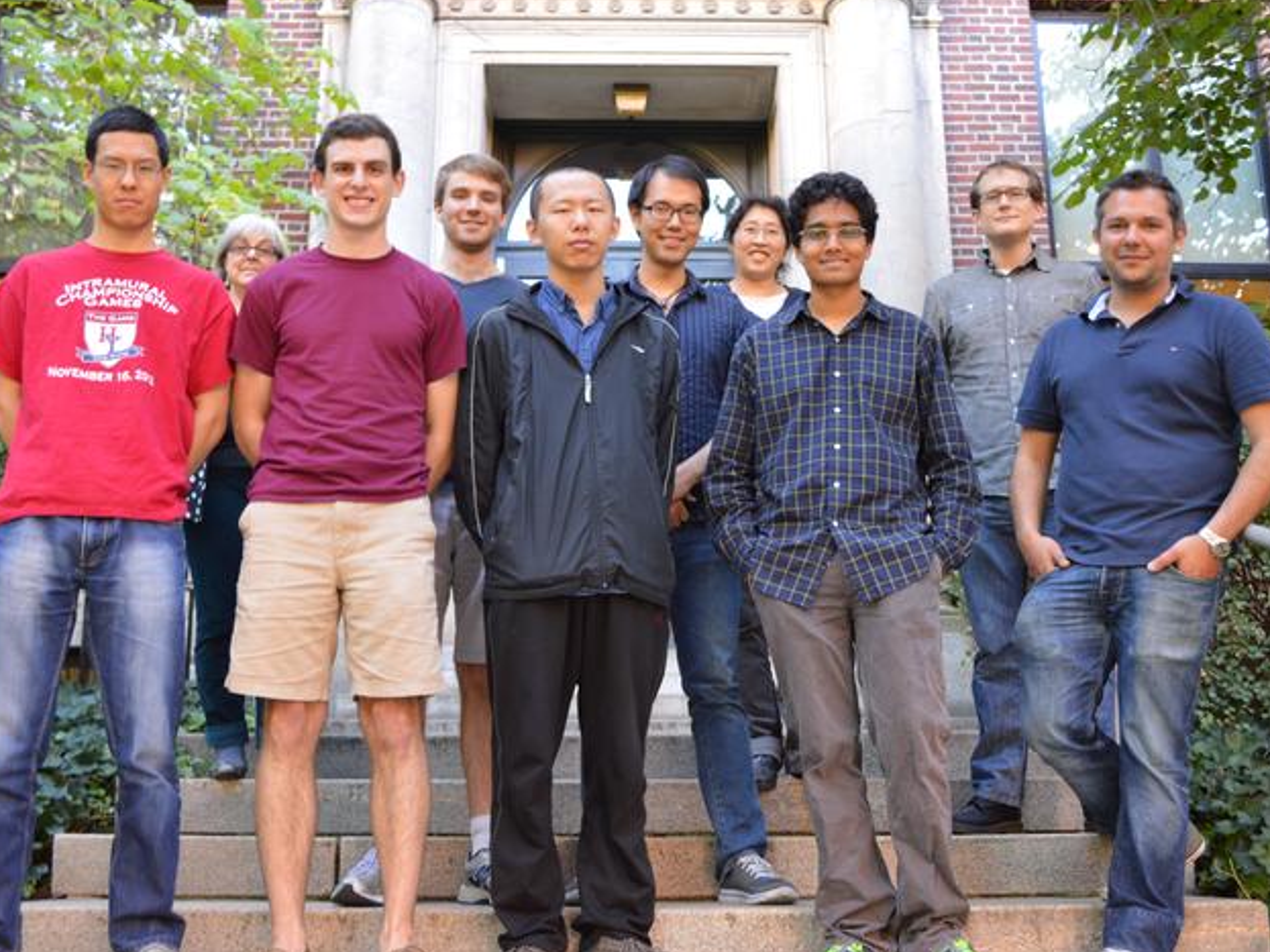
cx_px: 646
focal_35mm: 40
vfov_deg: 35.9
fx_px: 1467
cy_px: 474
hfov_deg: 46.8
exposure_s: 1/30
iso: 400
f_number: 4
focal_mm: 24
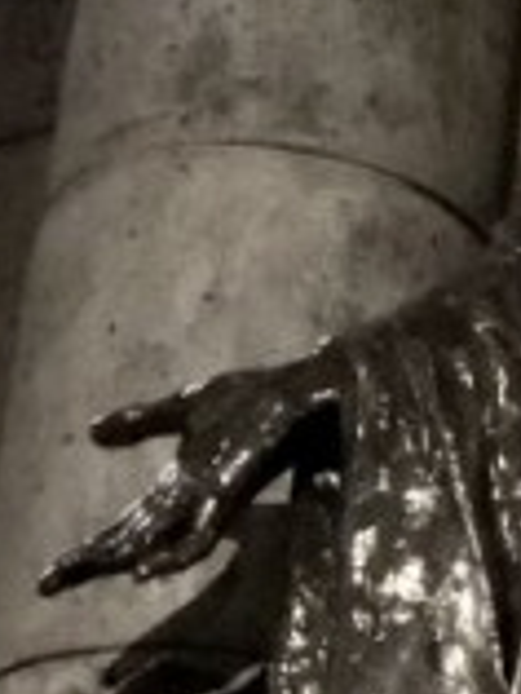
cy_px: 232
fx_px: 3868
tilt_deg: +30.3
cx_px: 821
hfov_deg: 7.5
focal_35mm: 193
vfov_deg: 10.2
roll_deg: -3.2
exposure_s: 1/30
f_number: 2.8
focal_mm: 6.6
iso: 1250
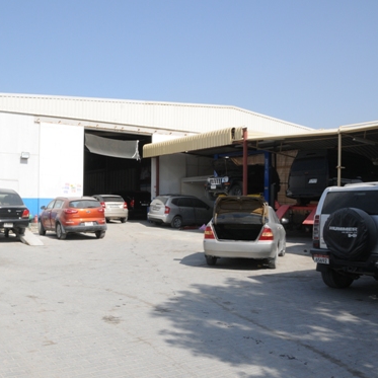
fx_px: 432
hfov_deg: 46.6
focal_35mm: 35
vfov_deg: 47.2
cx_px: 133
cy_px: 205
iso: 320
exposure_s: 1/125
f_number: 16
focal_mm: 16
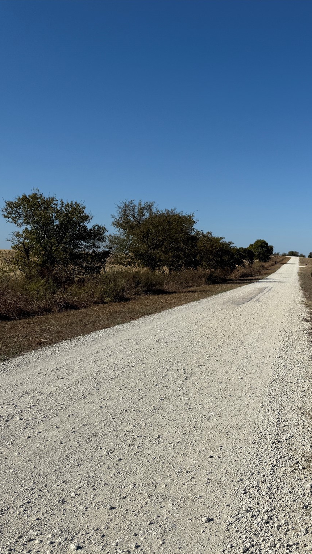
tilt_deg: -2.1
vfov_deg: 56.6
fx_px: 515
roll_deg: -1.0
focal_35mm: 35
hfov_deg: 30.2
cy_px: 278
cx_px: 344
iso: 80
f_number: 1.78
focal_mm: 6.76
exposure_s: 1/8130
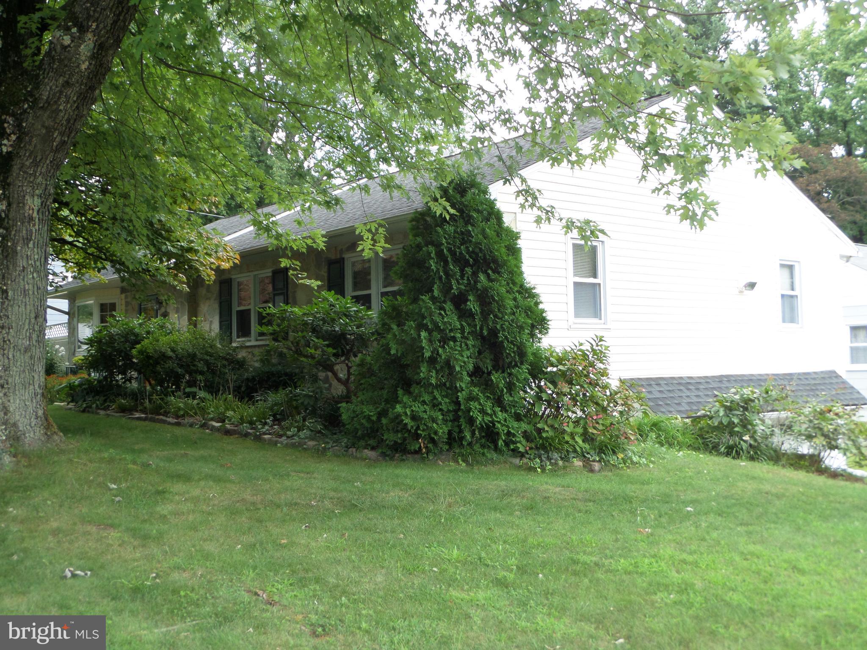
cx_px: 434
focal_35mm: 41
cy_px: 325
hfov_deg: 45.8
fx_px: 1027
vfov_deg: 35.1
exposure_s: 1/125
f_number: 3.6
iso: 100
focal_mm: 6.8
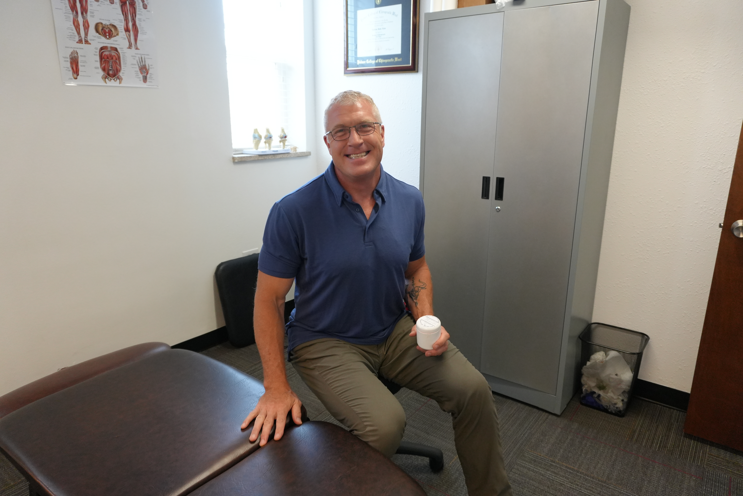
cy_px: 248
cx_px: 372
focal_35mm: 24
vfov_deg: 53.1
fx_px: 495
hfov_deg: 73.7
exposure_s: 1/160
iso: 1600
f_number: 4
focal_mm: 16
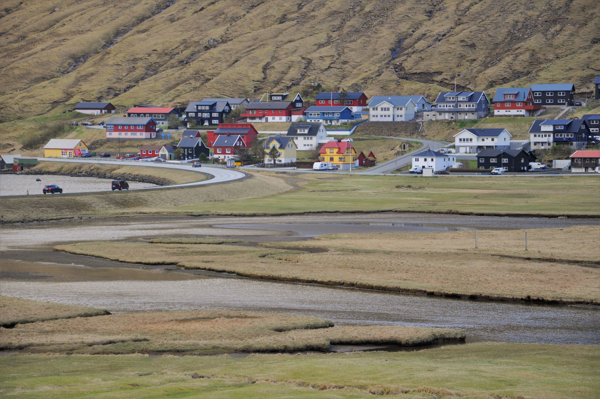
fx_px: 2297
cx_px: 300
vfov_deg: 9.9
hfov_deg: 14.9
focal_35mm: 138
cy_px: 200
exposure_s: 1/125
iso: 200
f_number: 5.6
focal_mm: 92
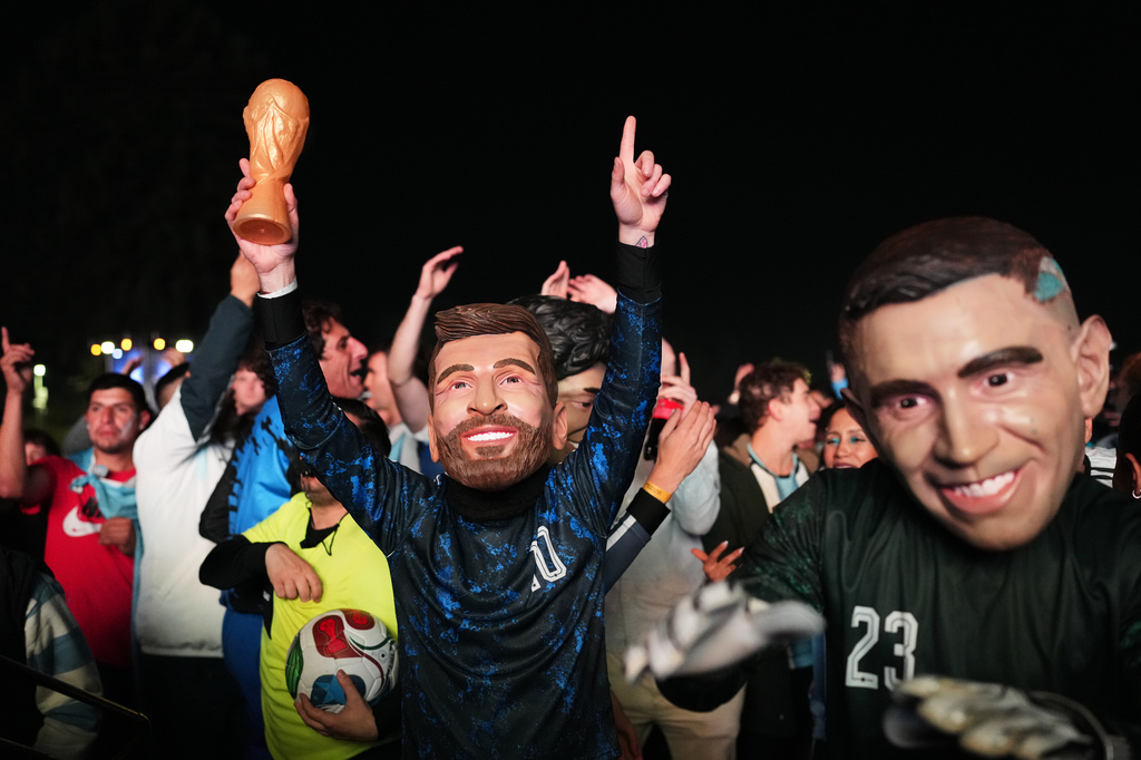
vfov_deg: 37.8
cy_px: 380
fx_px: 1109
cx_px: 570
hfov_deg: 54.4
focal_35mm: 35
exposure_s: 1/500
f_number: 2
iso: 5000
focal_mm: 35
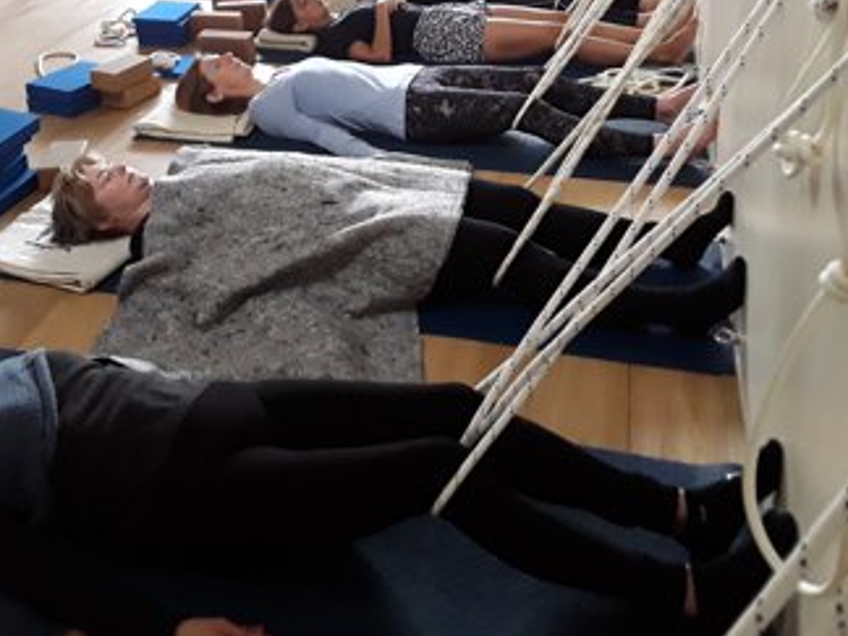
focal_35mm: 40
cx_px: 309
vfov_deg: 35.4
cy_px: 181
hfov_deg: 46.3
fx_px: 980
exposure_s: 1/20
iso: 200
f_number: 1.9
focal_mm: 2.91
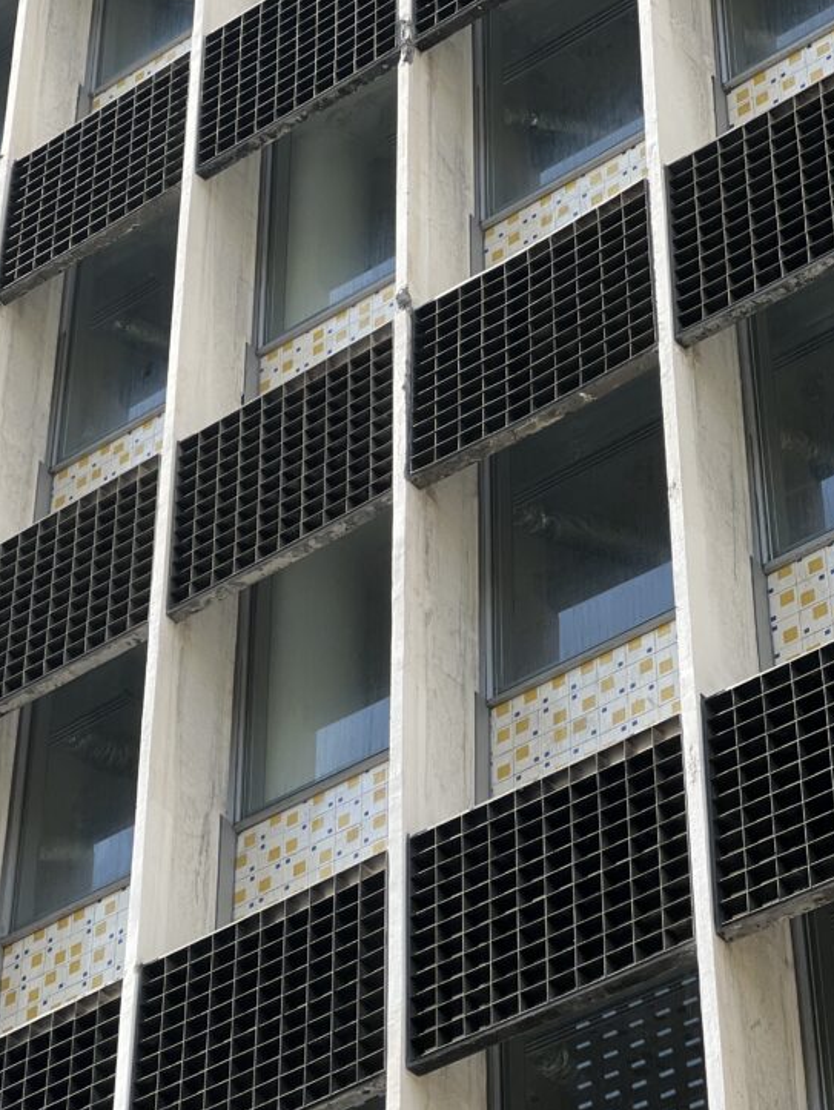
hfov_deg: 13.6
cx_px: 315
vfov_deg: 18.0
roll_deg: -3.2
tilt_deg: +43.7
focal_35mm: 109
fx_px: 3498
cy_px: 551
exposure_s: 1/143
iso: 20
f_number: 2.8
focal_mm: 9
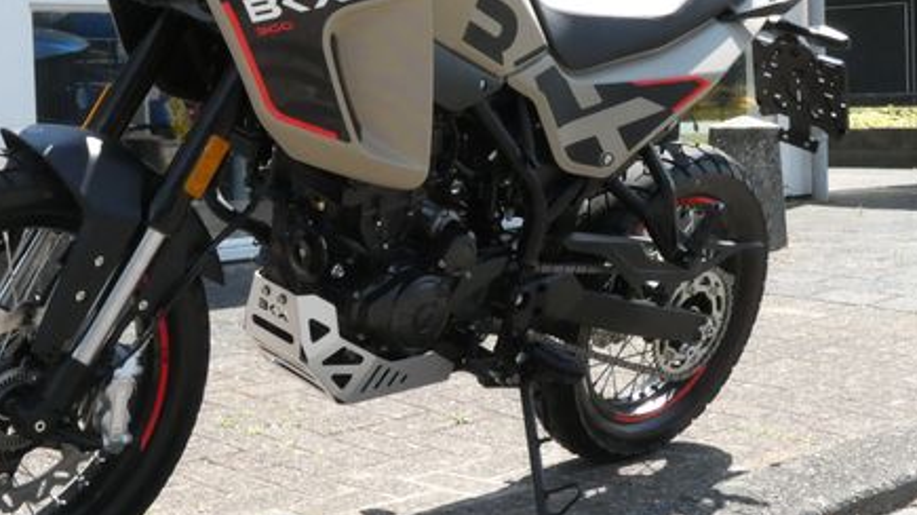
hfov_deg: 30.4
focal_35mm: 69
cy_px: 165
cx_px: 323
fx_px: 1677
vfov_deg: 17.4
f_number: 6.3
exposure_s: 1/1000
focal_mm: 7.8
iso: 800
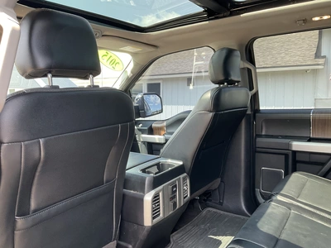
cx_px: 166
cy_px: 124
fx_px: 277
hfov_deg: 61.7
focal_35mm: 29
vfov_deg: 48.2
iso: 64
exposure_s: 1/122
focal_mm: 3
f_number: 1.8
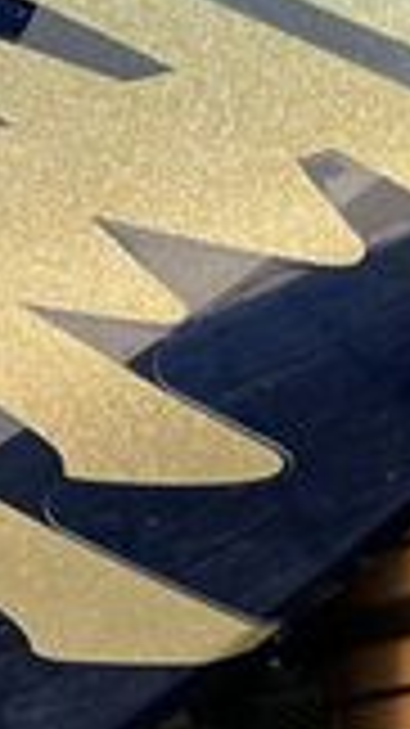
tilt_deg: -12.6
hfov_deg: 9.8
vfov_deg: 19.1
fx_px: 2167
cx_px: -514
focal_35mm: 112
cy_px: 382
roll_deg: +4.6
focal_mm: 5.1
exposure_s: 1/122
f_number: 1.6
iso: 50
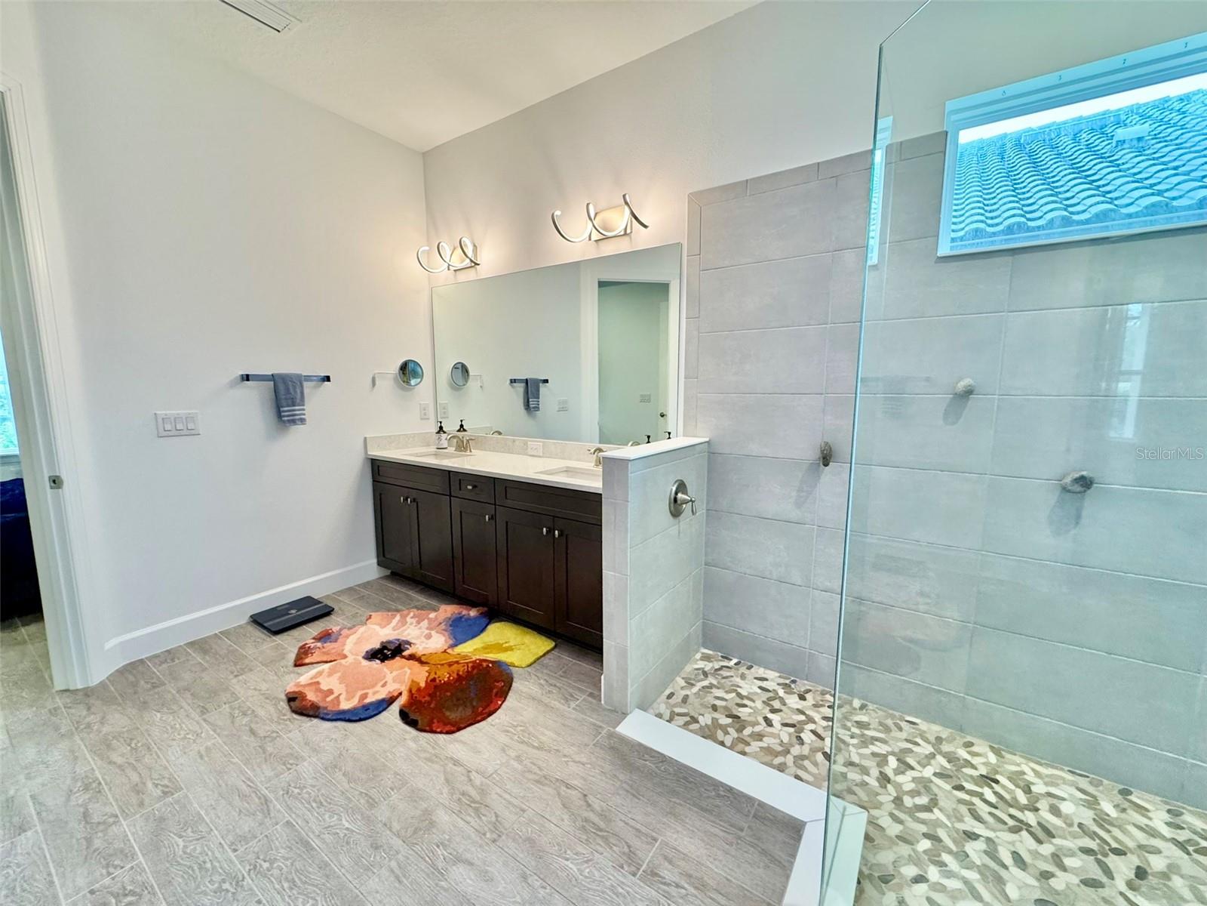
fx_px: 488
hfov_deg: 102.1
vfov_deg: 85.7
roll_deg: +0.3
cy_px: 453
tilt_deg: -7.1
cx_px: 604
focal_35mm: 14
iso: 250
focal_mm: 2.22
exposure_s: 1/120
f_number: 2.2
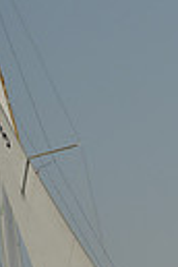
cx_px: 100
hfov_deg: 4.4
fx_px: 2336
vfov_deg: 6.5
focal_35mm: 315
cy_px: 85
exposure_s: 1/800
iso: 280
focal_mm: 70
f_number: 10
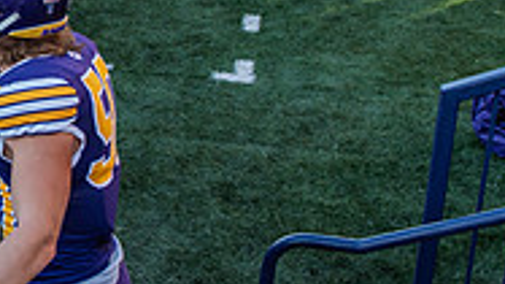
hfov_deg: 25.1
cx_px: -59
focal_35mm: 78
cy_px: 34
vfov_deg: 15.3
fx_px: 1044
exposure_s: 1/640
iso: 250
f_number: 4
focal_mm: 24
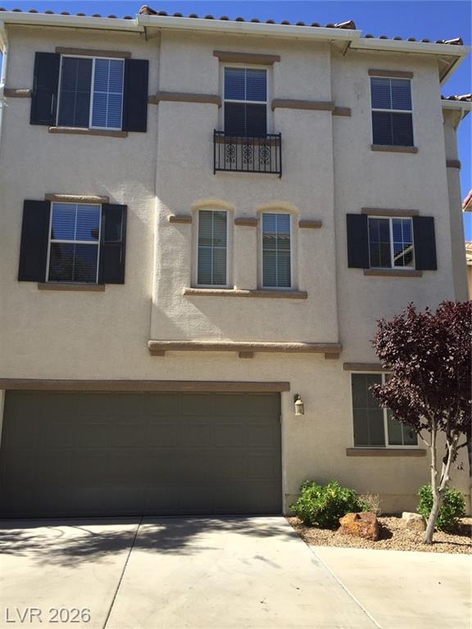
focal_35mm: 29
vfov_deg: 61.7
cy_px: 314
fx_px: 527
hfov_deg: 48.2
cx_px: 236
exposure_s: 1/1068
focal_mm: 4.15
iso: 32
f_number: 2.2
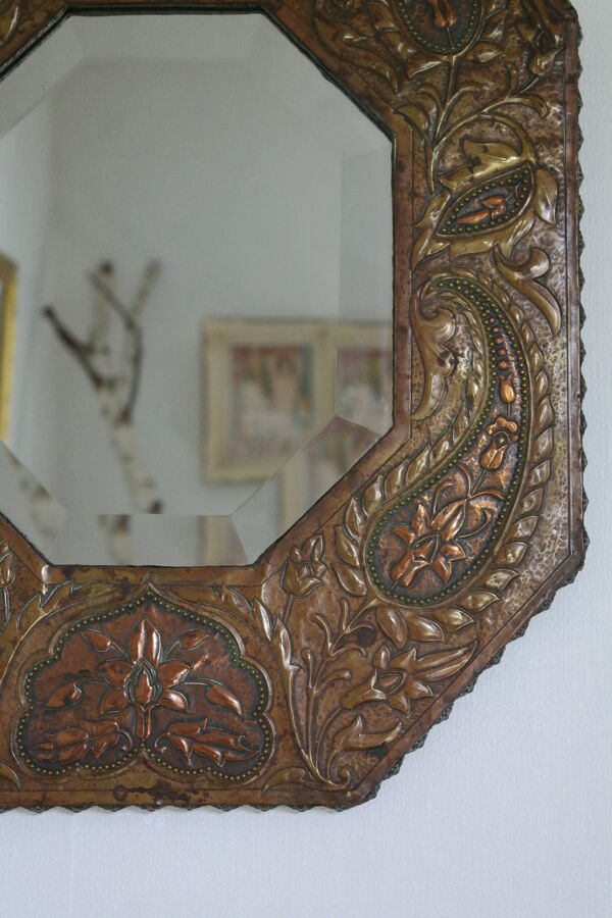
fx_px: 1963
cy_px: 459
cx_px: 306
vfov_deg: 26.3
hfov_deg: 17.7
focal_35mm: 77
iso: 3200
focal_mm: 50
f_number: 5.6
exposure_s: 1/80
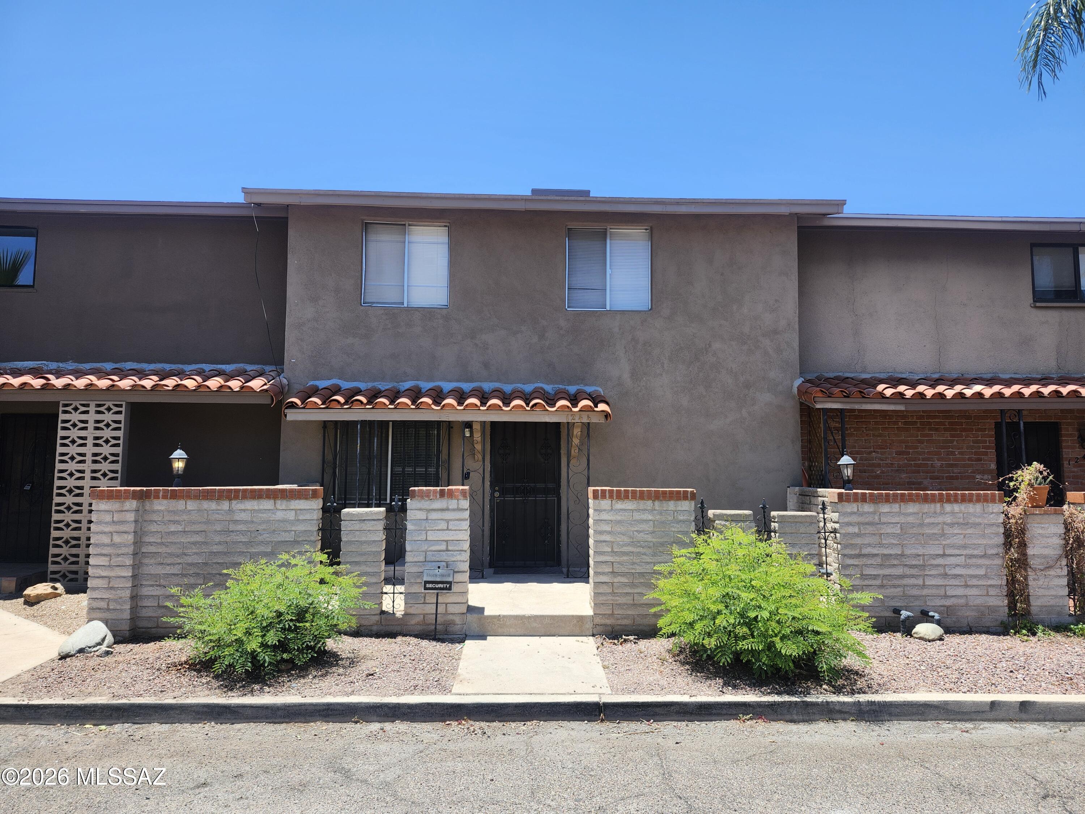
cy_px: 407
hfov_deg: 73.9
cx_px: 542
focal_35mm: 23
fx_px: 721
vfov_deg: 58.9
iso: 25
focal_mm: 5.54
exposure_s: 1/897
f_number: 1.8
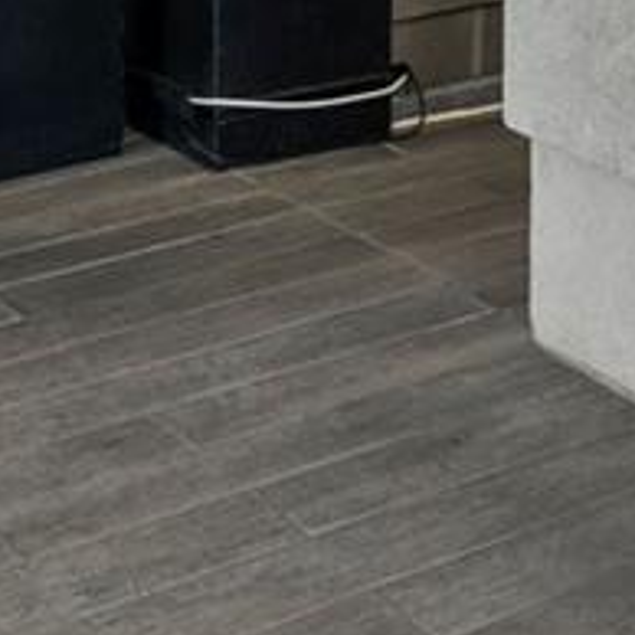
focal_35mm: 112
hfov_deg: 13.9
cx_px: 1119
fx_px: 2324
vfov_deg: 13.4
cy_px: -619
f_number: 9
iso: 500
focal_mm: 16
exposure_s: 1/30
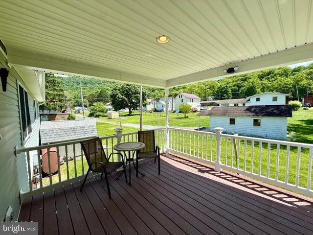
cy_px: 118
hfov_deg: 102.1
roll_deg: +0.6
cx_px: 156
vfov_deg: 85.7
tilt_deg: -3.9
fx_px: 127
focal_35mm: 14
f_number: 2.2
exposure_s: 1/942
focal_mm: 2.22
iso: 50
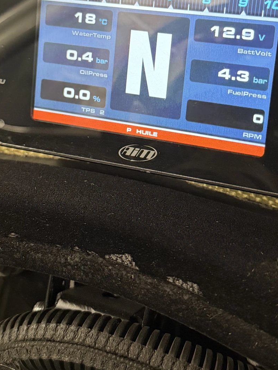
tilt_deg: -26.2
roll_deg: +0.1
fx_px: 621
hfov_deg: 25.2
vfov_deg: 32.8
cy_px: 109
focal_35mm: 58
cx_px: 166
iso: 800
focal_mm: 6.76
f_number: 1.78
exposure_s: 1/33
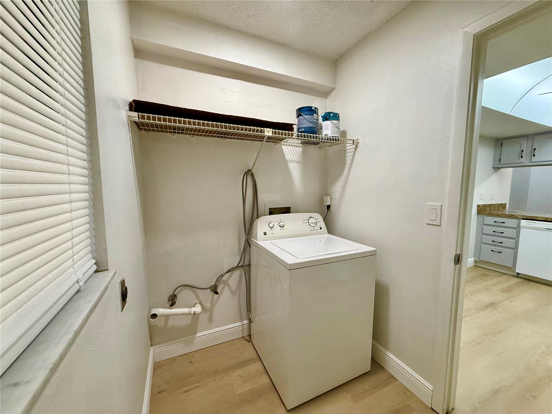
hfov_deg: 102.1
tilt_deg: -5.2
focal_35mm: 14
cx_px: 276
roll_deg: -0.3
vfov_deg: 85.7
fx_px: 223
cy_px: 207
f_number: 2.2
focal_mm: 2.22
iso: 320
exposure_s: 1/120
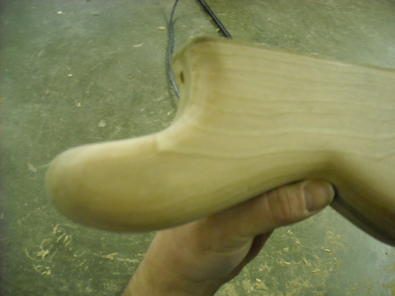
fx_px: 399
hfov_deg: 52.6
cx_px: 198
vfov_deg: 40.7
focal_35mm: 35
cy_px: 148
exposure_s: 1/17
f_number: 2.8
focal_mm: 5.7
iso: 400
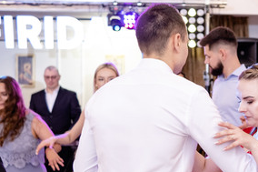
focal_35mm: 79
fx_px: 566
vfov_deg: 17.2
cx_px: 242
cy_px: 116
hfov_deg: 24.8
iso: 800
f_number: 2
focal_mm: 23
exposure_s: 1/200
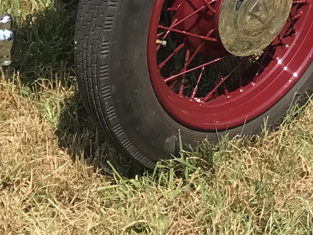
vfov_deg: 9.4
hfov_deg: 13.3
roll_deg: +0.4
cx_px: 473
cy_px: -336
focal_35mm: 140
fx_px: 1266
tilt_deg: -14.2
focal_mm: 3.99
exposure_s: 1/1742
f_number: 1.8
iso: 20
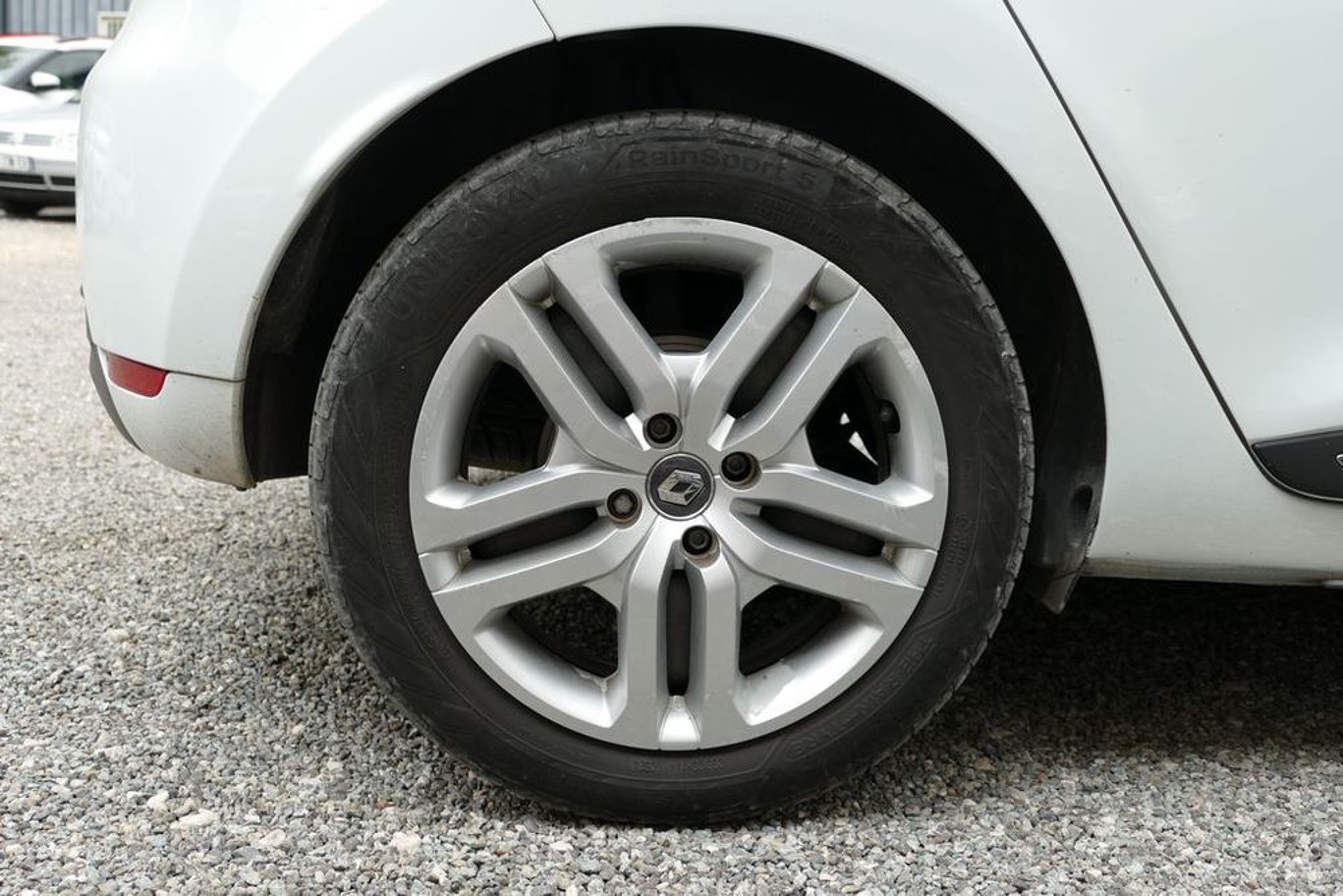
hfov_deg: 44.5
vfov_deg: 30.5
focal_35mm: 44
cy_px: 448
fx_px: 1642
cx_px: 672
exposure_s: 1/500
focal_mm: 16
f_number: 3.2
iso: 125
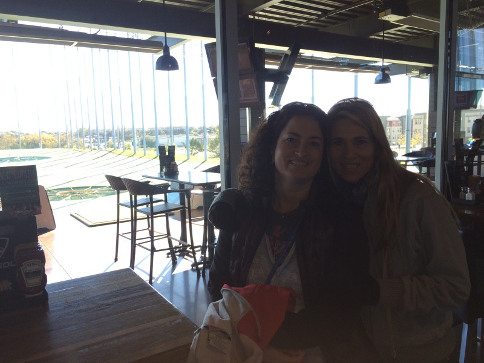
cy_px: 182
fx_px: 405
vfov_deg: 48.2
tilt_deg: -7.9
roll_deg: +1.4
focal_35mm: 29
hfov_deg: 61.7
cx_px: 242
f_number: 2.2
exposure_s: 1/114
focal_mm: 4.15
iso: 32
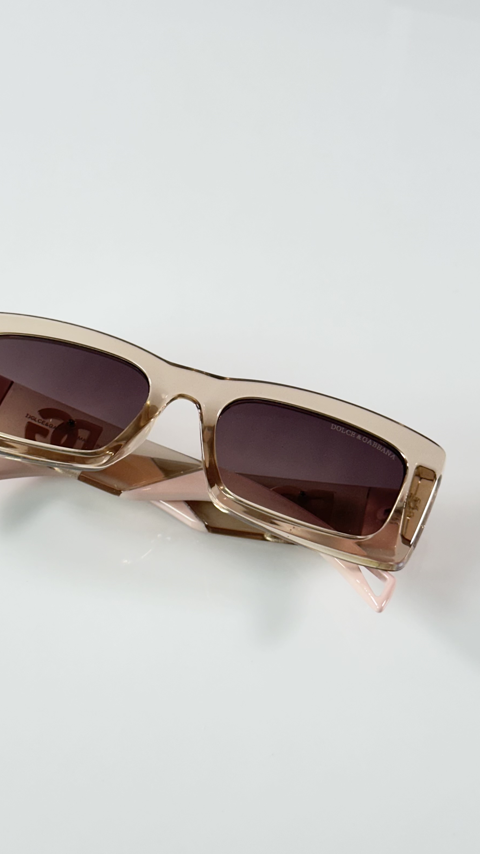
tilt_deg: -54.6
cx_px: 192
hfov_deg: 18.0
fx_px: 1516
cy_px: 431
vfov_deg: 31.4
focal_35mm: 67
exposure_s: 1/100
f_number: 1.78
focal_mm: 6.86
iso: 80
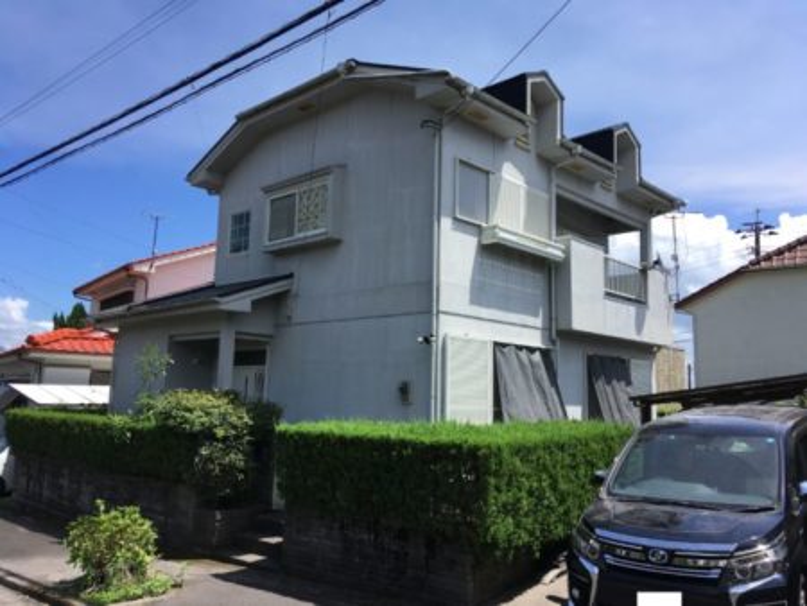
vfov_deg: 48.3
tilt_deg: +6.8
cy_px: 303
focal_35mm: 29
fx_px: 676
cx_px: 404
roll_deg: -2.5
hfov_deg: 61.6
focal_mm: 4.15
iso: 25
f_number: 2.2
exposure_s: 1/1241
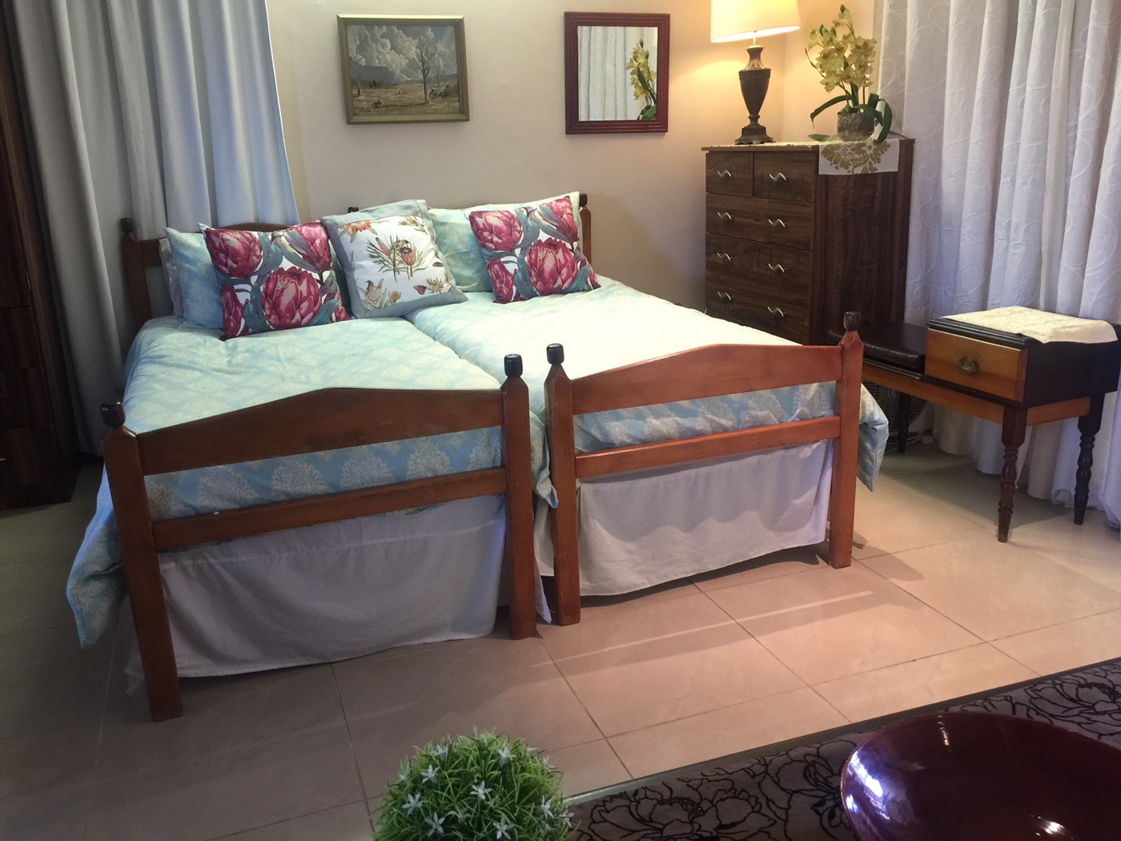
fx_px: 939
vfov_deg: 48.2
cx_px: 560
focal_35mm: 29
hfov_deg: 61.7
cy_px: 420
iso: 80
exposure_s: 1/17
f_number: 2.2
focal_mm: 4.15
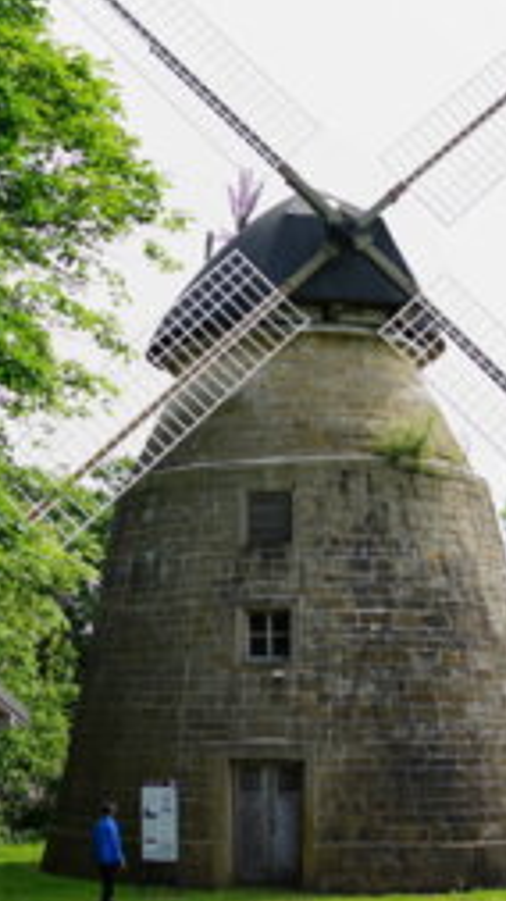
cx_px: 114
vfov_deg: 36.0
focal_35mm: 58
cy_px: 436
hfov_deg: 20.5
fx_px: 1386
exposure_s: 1/400
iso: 100
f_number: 2.8
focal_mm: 35
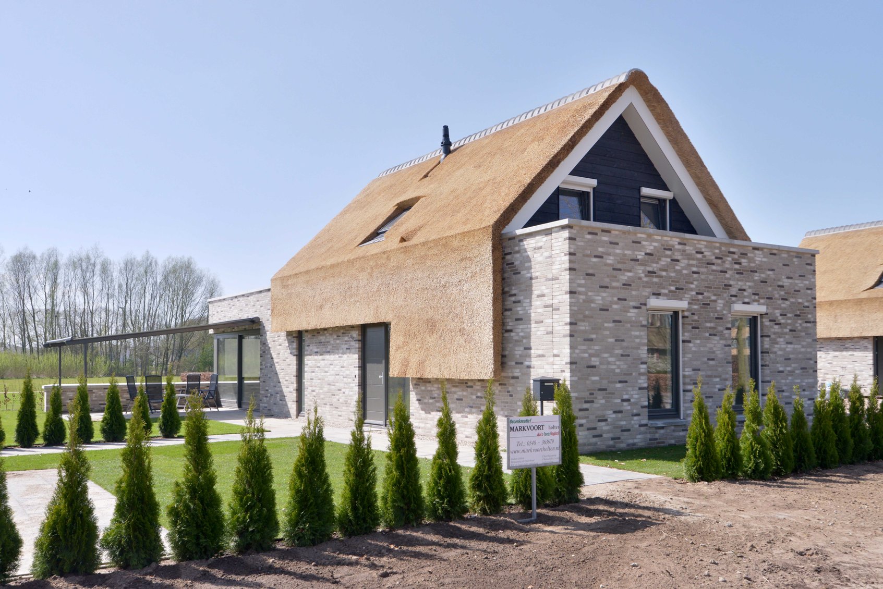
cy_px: 294
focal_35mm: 31
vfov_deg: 42.4
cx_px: 442
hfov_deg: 60.3
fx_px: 761
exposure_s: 1/1600
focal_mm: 31
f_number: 10
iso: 1000
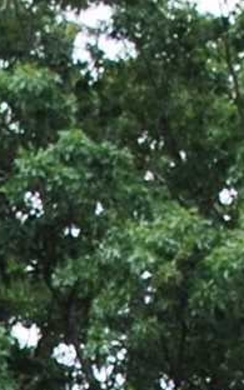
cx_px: -473
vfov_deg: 4.4
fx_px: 4809
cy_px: 1244
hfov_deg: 2.9
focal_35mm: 452
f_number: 5.6
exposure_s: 1/125
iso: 100
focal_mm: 30
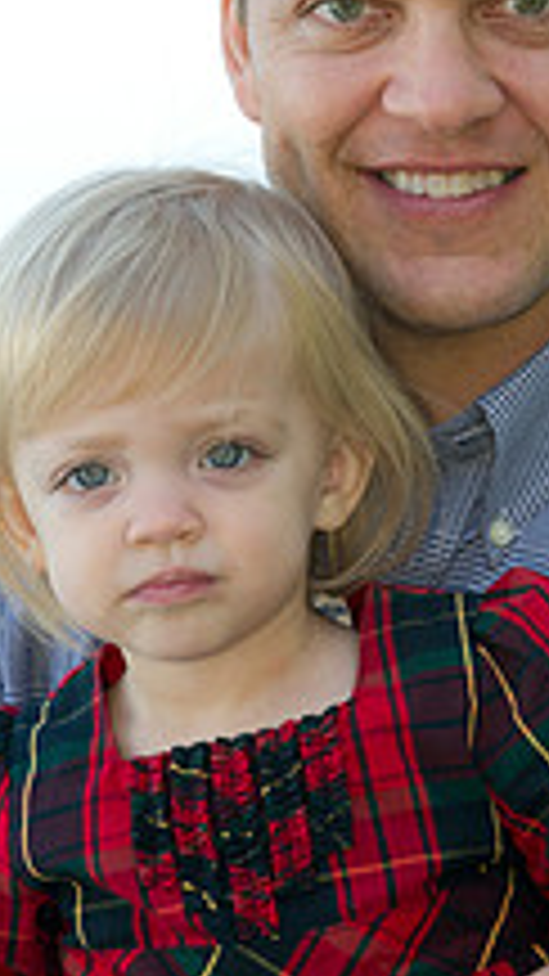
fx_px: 10123
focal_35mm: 391
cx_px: 340
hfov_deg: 3.1
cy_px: 337
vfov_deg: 5.5
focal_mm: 180
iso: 250
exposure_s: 1/160
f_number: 5.6
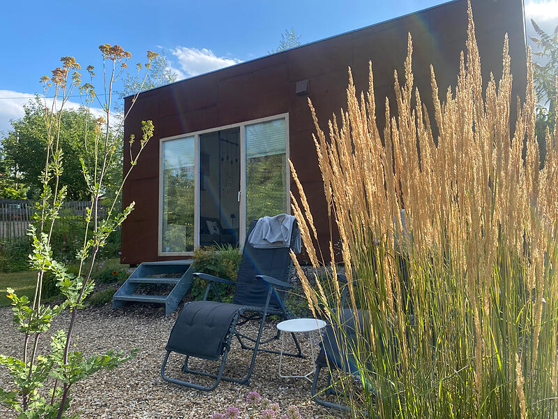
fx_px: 419
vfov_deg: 53.1
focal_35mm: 26
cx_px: 279
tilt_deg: +5.4
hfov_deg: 67.3
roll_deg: +1.4
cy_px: 210
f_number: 1.8
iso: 32
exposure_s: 1/1182
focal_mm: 4.25
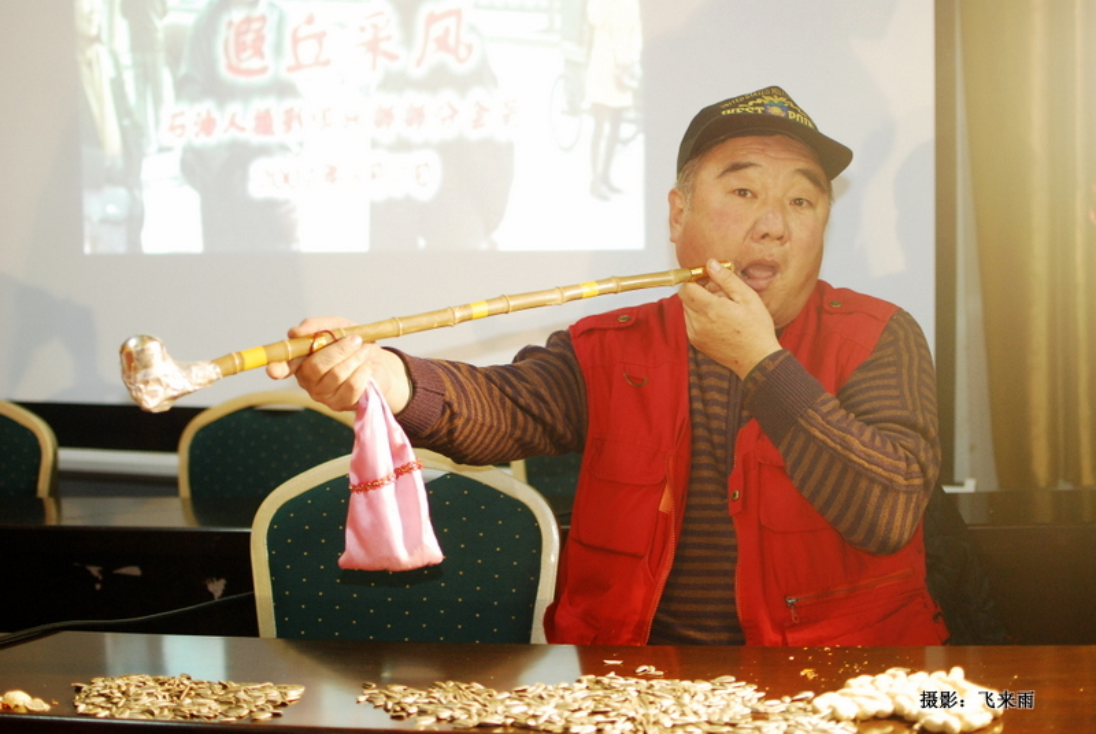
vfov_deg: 25.8
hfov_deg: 37.8
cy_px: 367
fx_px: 1601
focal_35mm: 52
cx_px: 548
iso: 500
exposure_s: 1/125
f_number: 1.8
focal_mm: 35
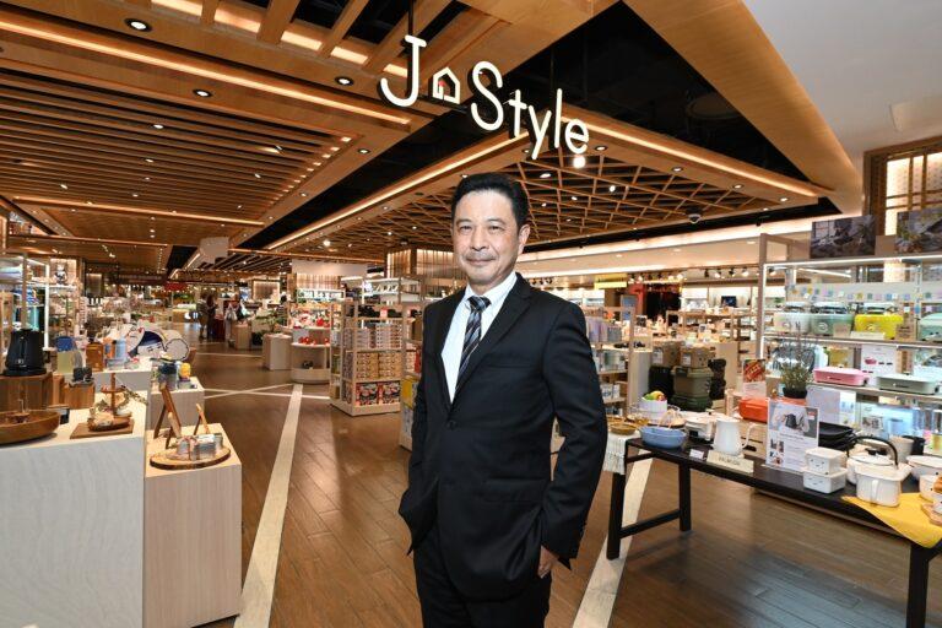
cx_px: 471
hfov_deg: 86.9
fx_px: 497
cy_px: 314
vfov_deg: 64.6
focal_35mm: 19
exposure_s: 1/125
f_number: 6.3
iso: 2000
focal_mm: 19
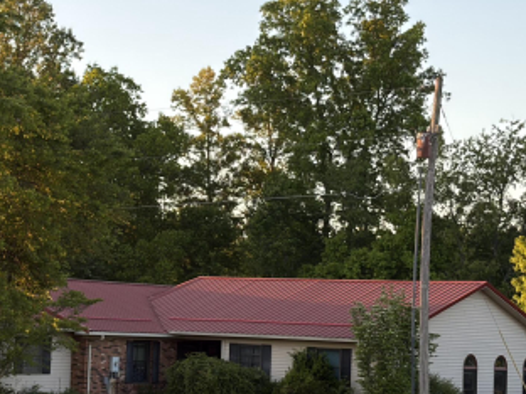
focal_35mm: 111
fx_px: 1687
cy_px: 227
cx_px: 148
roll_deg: -1.6
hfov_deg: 17.6
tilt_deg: +3.7
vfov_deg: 13.3
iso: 32
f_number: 1.6
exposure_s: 1/379
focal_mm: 5.96
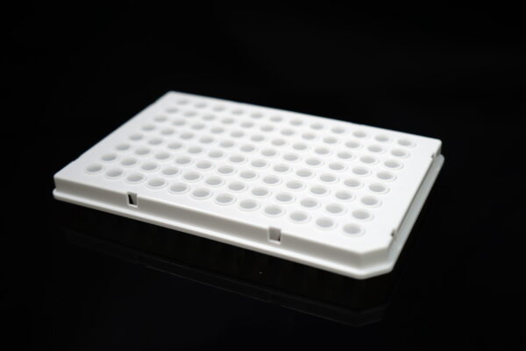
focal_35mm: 43
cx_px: 263
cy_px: 176
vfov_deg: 31.2
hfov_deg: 45.4
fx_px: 629
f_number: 3.5
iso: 125
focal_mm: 29
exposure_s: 1/25
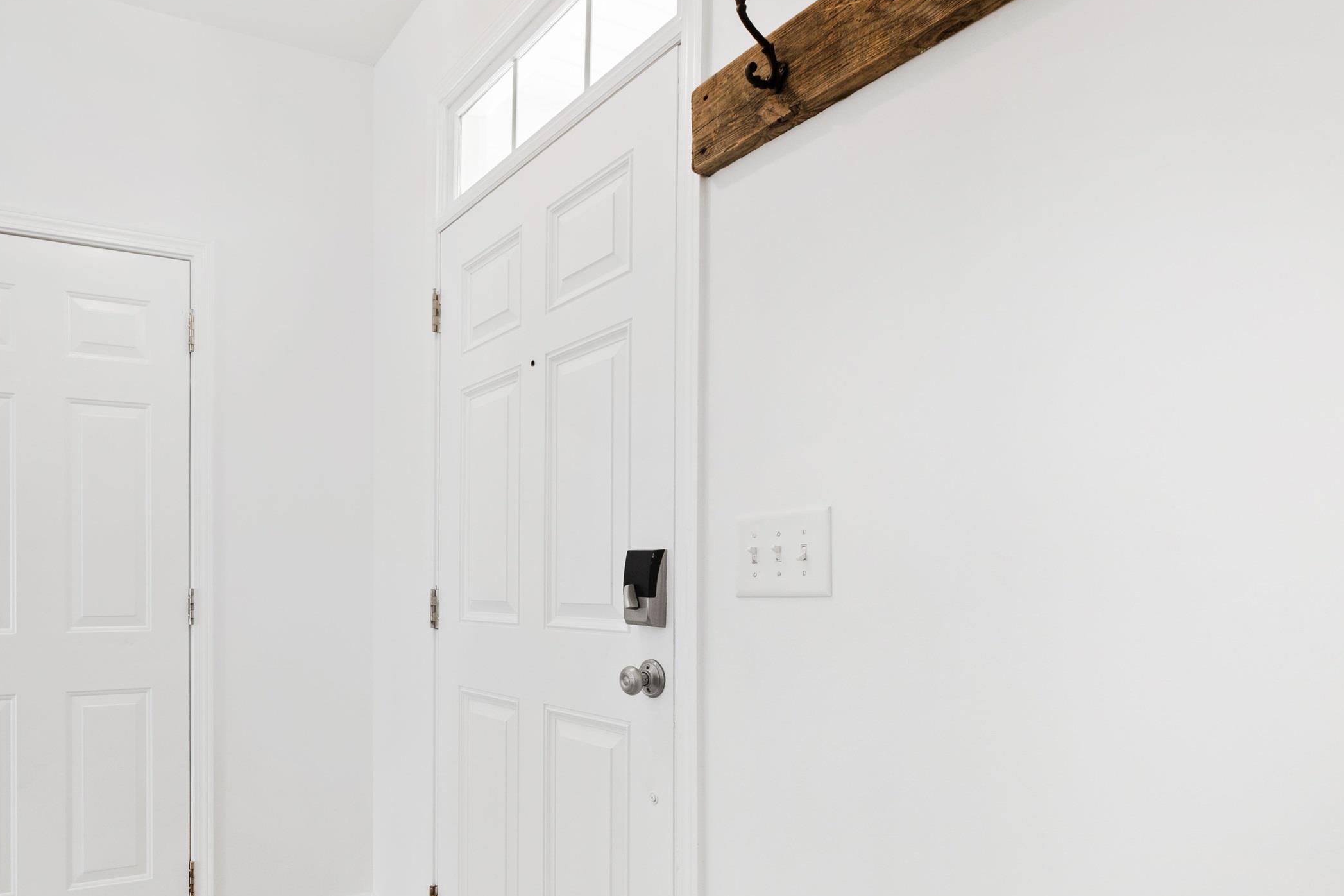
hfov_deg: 74.8
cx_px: 396
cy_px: 546
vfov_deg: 56.7
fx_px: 821
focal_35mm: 22
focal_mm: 10
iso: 100
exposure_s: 1/10
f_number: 8
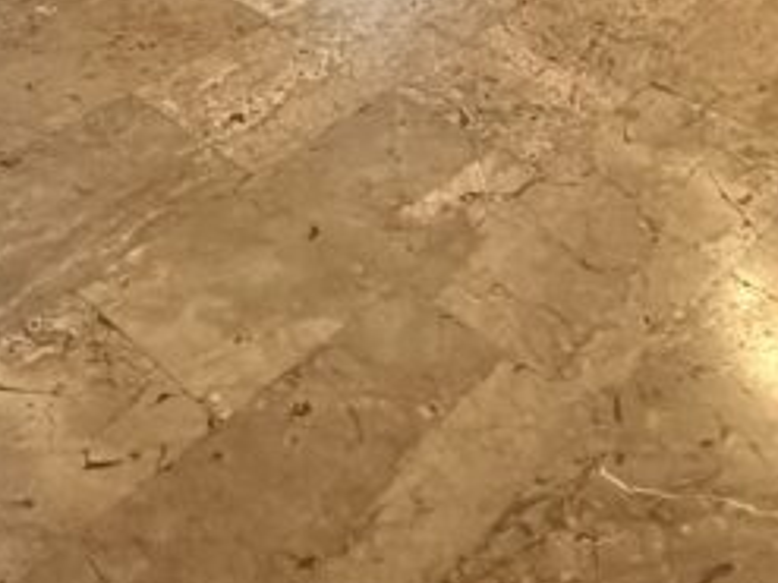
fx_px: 1303
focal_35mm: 58
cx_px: 384
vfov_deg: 19.0
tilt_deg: -8.6
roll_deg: +0.1
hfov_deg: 33.2
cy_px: -479
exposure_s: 1/100
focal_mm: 2.22
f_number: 2.2
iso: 320
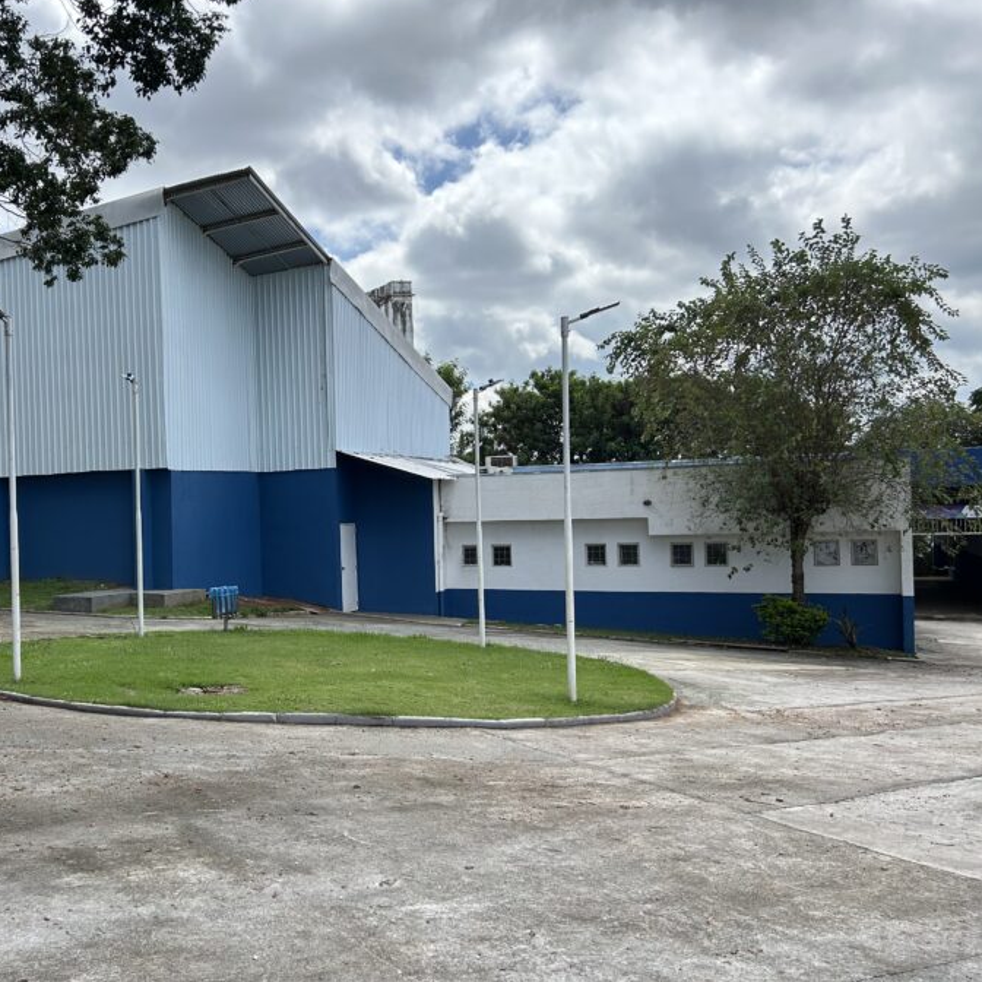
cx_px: 272
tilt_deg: -1.0
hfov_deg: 45.9
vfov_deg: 47.2
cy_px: 519
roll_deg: +2.5
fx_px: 1123
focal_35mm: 35
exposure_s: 1/3831
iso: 50
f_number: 1.5
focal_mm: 5.7
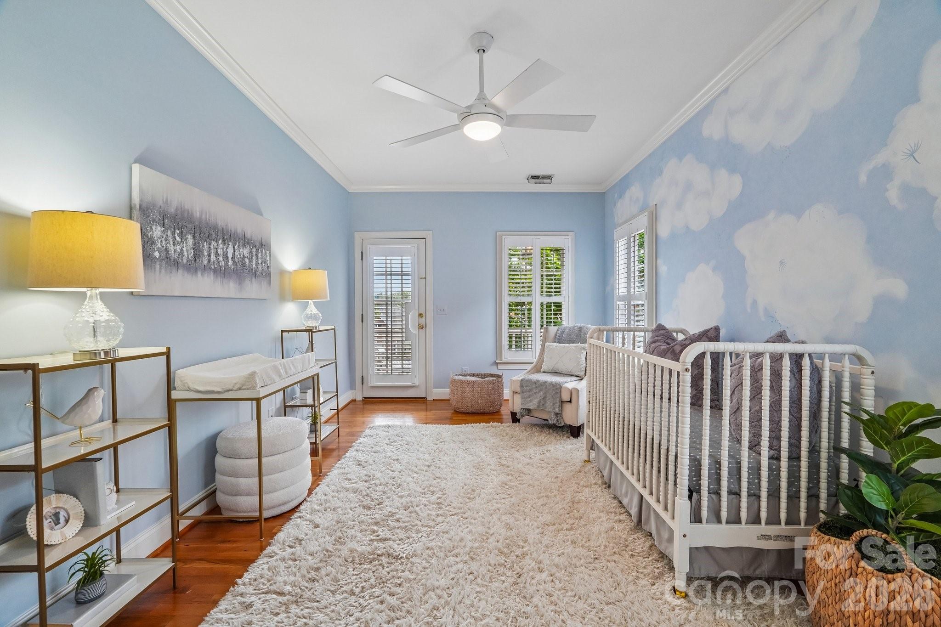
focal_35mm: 15
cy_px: 314
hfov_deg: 100.4
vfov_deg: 77.3
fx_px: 392
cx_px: 470
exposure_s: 1/20
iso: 400
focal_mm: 10
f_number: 8
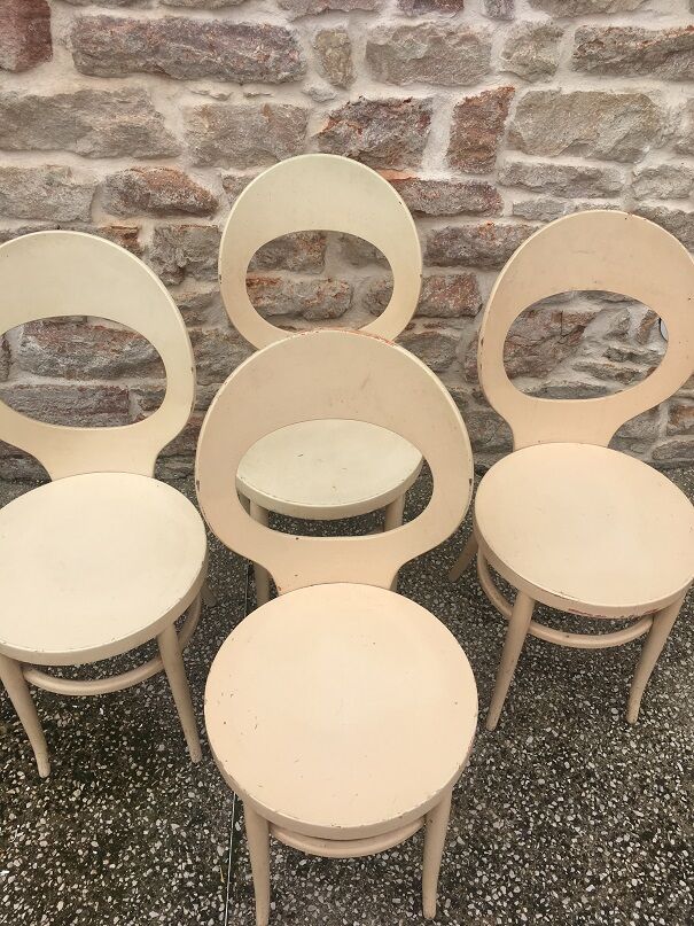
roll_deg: -0.5
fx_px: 775
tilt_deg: -43.3
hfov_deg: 48.2
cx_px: 347
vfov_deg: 61.7
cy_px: 463
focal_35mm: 29
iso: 25
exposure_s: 1/582
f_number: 2.2
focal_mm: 4.15
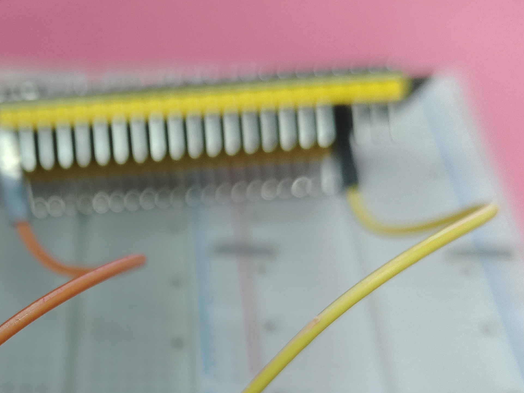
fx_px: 742
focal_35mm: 49
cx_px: 96
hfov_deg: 37.4
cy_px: 407
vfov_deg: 27.7
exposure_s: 1/33.3
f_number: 1.88
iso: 1017
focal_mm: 5.56
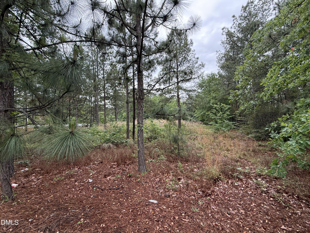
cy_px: 116
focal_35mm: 14
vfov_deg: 85.7
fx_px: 125
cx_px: 155
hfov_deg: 102.1
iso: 64
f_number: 2.2
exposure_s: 1/227
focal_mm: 2.22
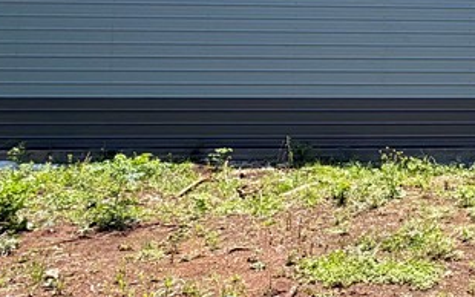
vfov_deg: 25.5
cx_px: 542
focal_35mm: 49
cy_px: 29
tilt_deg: +4.8
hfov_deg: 34.5
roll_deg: +0.3
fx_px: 635
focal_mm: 2.22
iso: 32
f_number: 2.2
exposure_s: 1/770
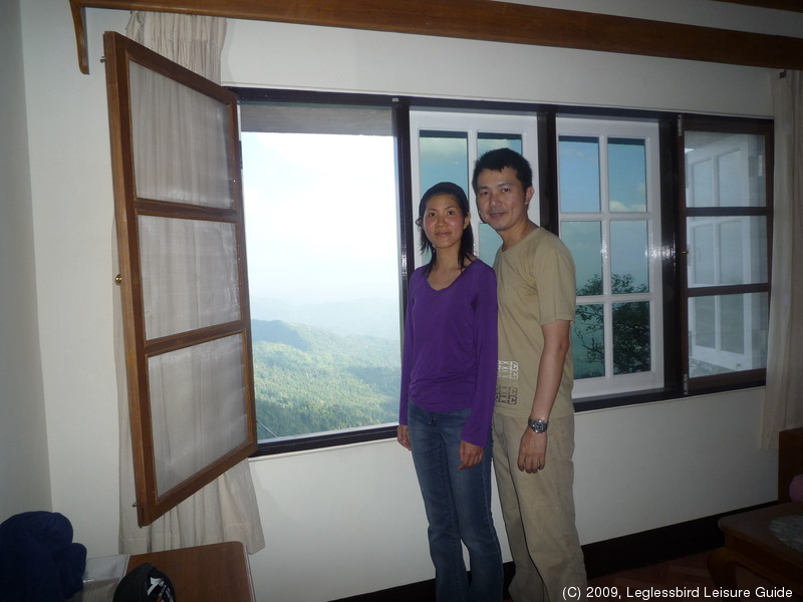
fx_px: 580
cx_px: 402
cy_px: 301
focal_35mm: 25
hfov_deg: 69.4
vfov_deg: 54.9
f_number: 2.8
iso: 100
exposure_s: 1/400
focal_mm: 4.4
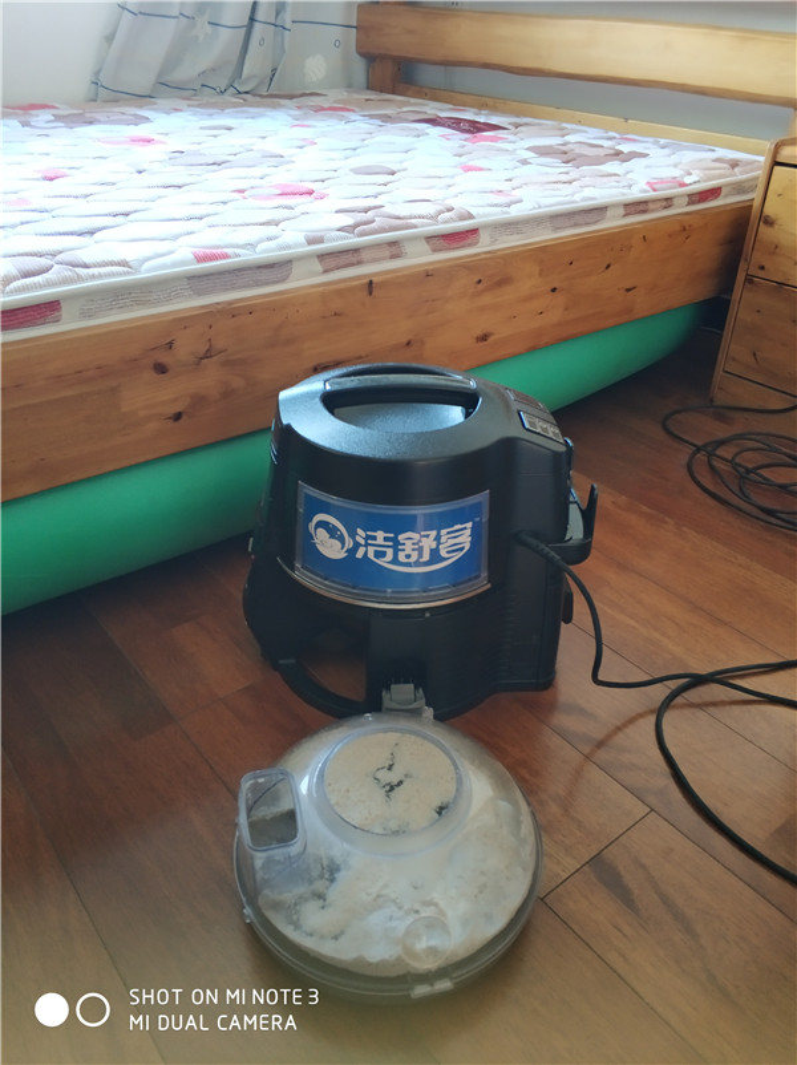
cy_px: 532
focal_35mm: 27
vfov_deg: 65.4
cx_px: 398
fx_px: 830
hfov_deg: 51.3
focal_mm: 3.82
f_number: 1.8
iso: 637
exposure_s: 1/17
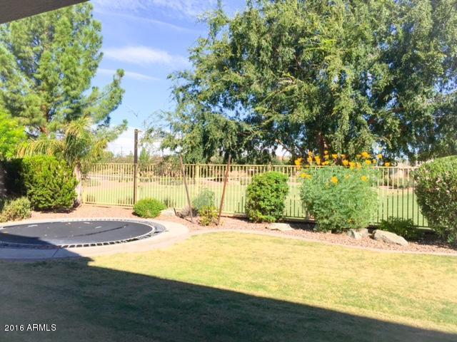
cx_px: 228
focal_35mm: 29
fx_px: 383
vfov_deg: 48.2
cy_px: 171
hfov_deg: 61.7
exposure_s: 1/1799
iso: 32
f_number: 2.2
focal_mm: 4.15
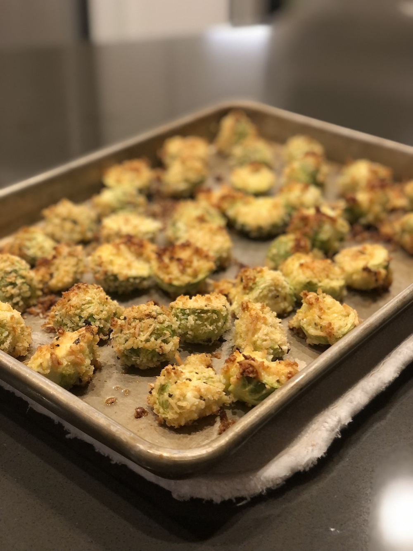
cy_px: 276
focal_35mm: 52
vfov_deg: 36.8
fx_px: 827
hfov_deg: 28.0
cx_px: 206
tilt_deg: -30.9
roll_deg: -0.5
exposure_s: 1/24
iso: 160
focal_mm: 6
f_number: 2.4
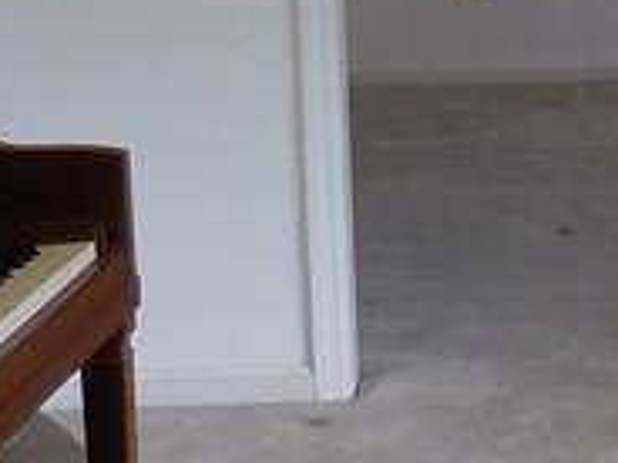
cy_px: -101
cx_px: 1008
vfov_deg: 10.5
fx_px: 2482
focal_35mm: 139
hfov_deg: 13.2
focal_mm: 4.5
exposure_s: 1/30
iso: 125
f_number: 3.3
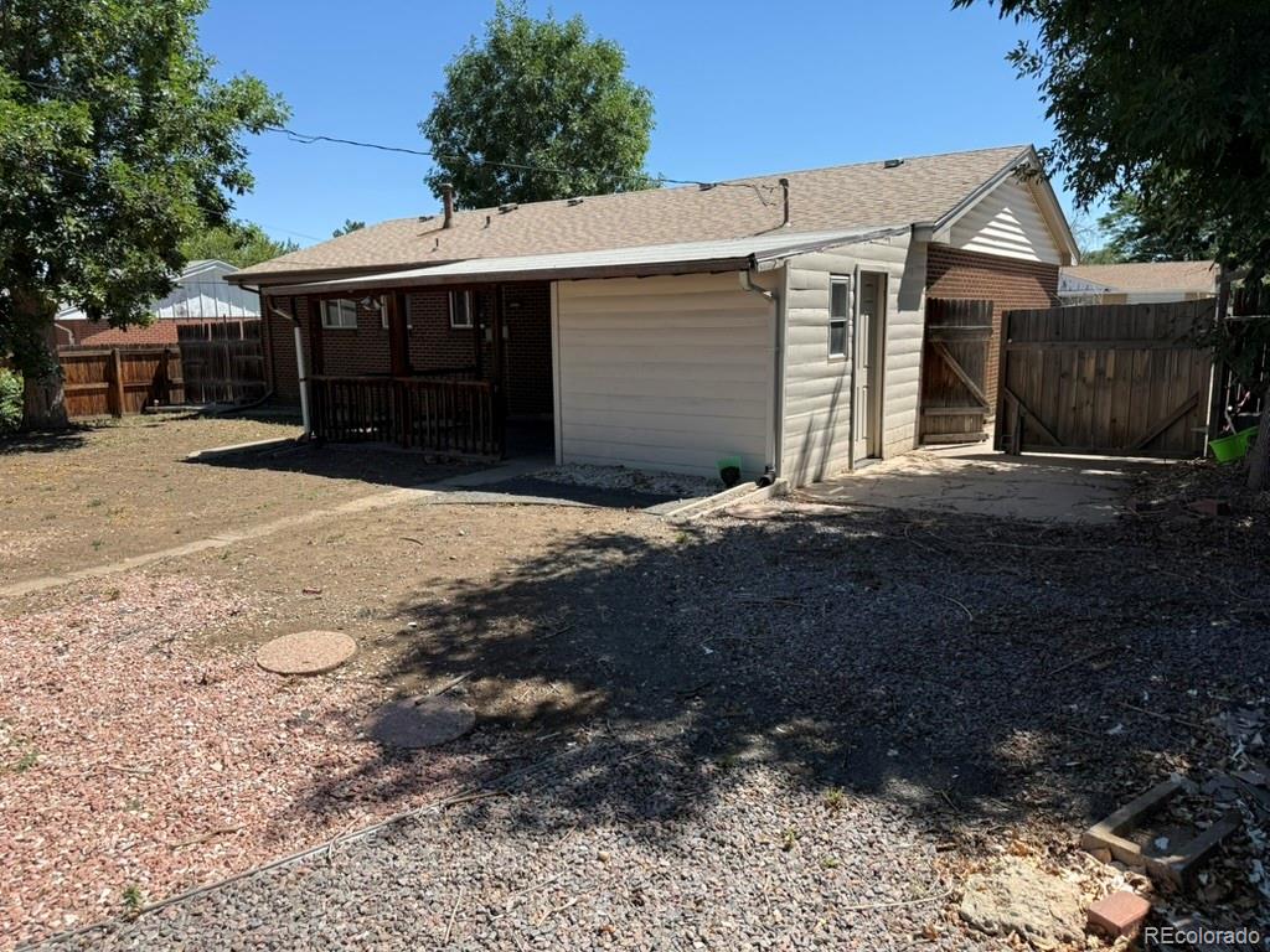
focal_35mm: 24
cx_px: 635
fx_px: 881
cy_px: 476
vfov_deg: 56.8
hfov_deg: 71.6
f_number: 1.78
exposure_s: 1/2801
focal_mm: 6.76
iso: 80
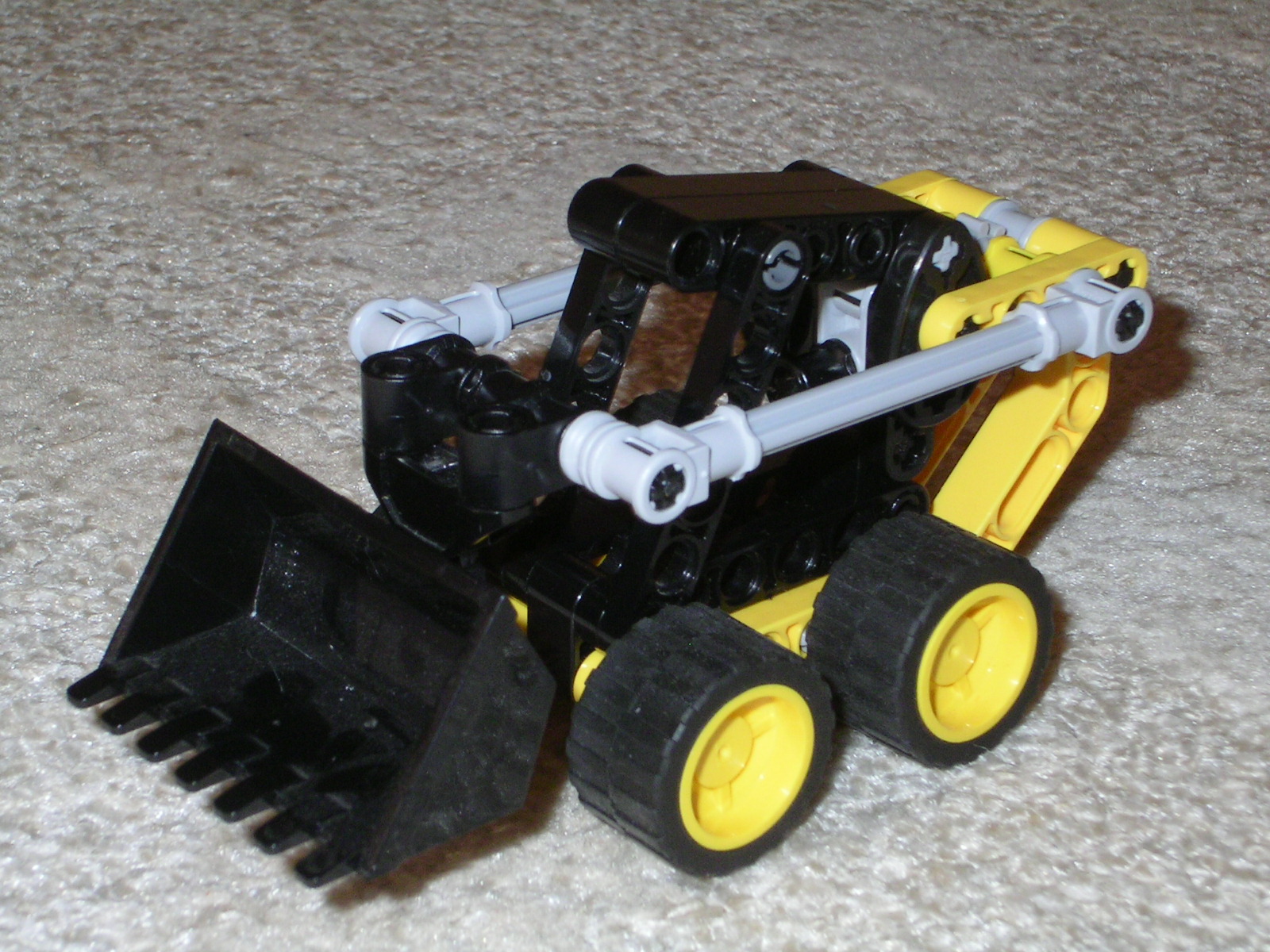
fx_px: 2935
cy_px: 476
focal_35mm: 80
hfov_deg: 24.4
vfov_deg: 18.4
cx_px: 635
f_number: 7
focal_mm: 12.5
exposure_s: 1/67.1
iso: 100
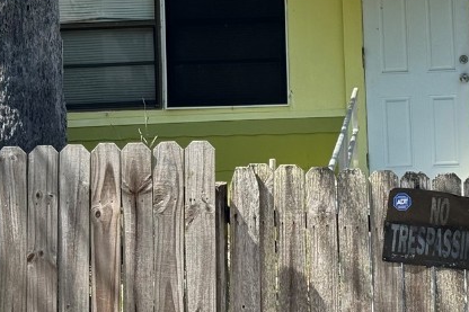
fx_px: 1602
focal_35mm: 123
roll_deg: +1.9
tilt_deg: +1.4
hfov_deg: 16.5
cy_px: 1
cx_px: 369
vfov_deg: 11.0
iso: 64
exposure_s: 1/1133
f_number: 1.78
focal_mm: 6.76
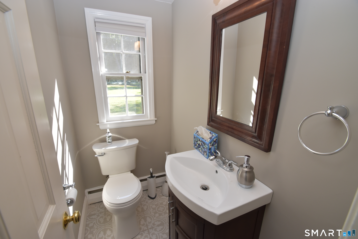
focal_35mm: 15
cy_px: 120
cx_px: 179
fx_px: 149
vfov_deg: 77.3
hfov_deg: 100.4
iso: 320
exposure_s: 1/125
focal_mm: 10
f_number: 5.6
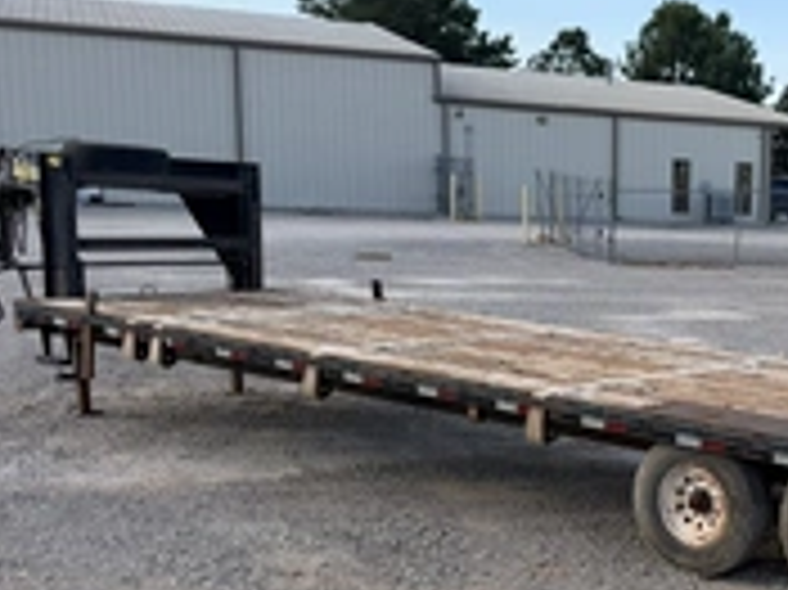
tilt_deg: -10.7
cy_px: 423
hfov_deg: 32.2
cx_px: 788
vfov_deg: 26.3
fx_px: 1251
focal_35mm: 55
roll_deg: -2.7
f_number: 1.78
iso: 80
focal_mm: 6.76
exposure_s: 1/1618
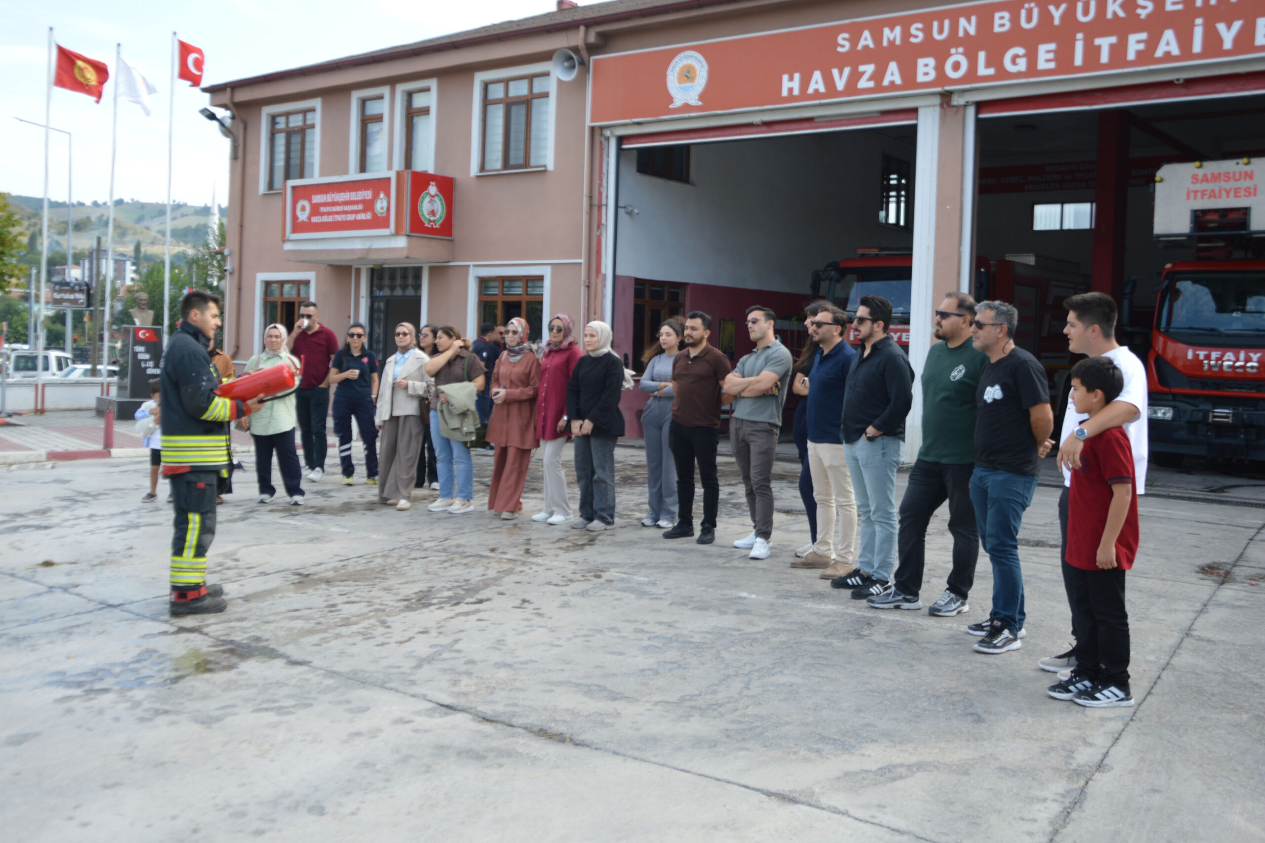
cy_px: 422
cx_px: 632
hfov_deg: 57.2
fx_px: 1160
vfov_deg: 40.0
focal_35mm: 33
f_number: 7.1
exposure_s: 1/200
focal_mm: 22
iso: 100
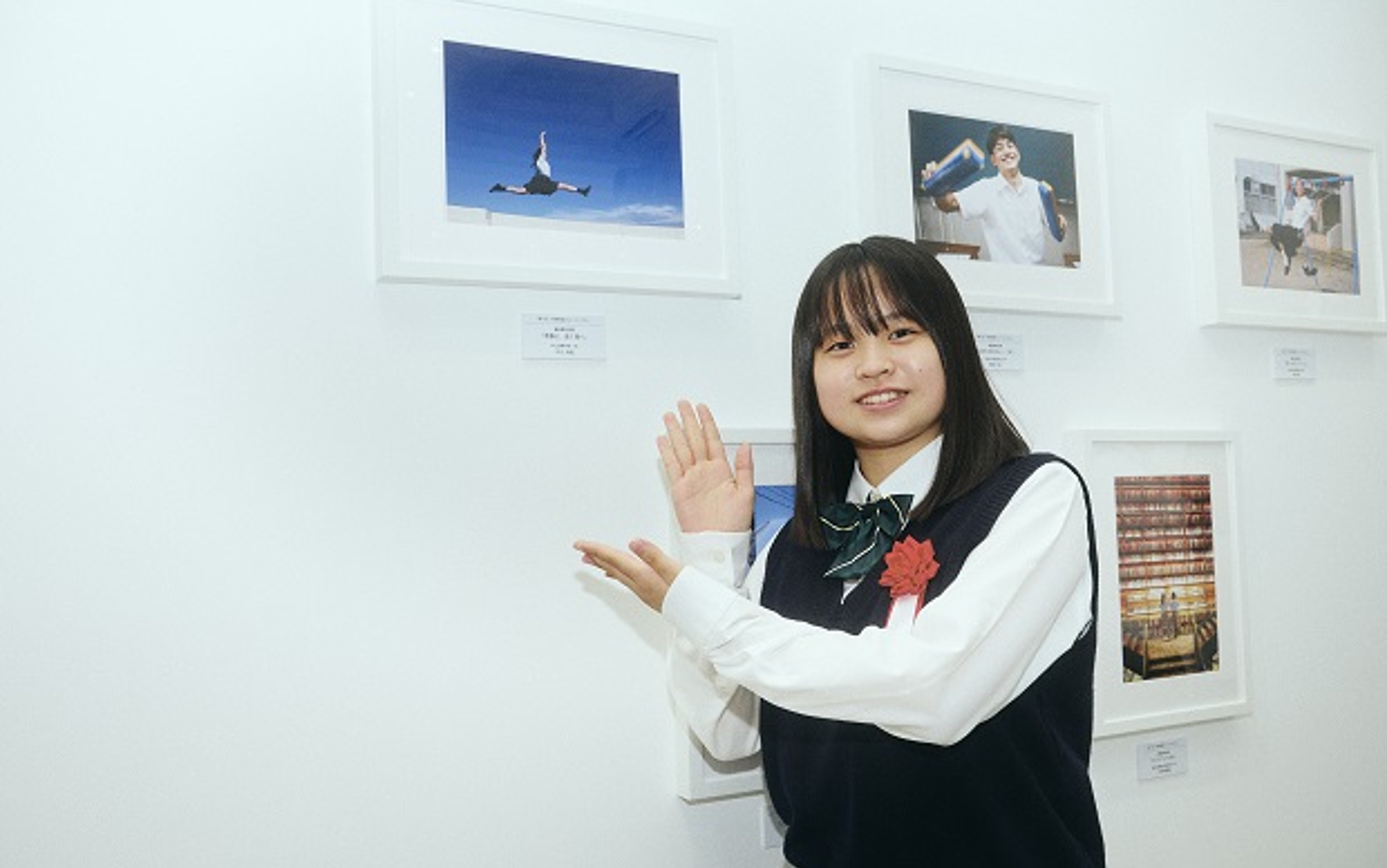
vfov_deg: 39.4
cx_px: 694
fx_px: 1210
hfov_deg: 59.6
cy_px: 459
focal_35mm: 32
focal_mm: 30
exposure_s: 1/200
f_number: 8
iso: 250
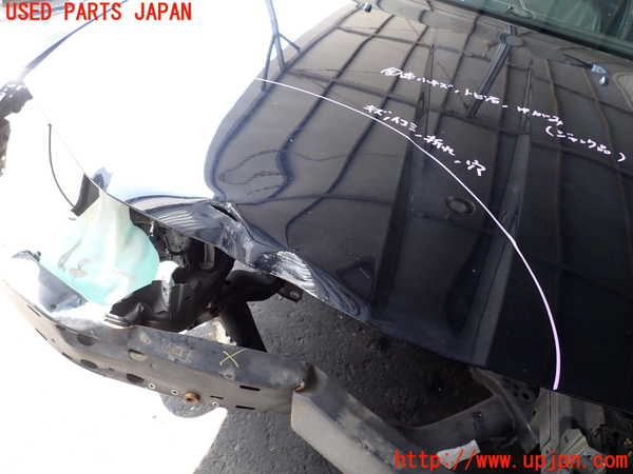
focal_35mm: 25
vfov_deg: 54.9
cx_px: 316
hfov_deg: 69.4
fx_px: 457
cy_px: 237
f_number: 2.8
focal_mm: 4.5
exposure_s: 1/60
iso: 100
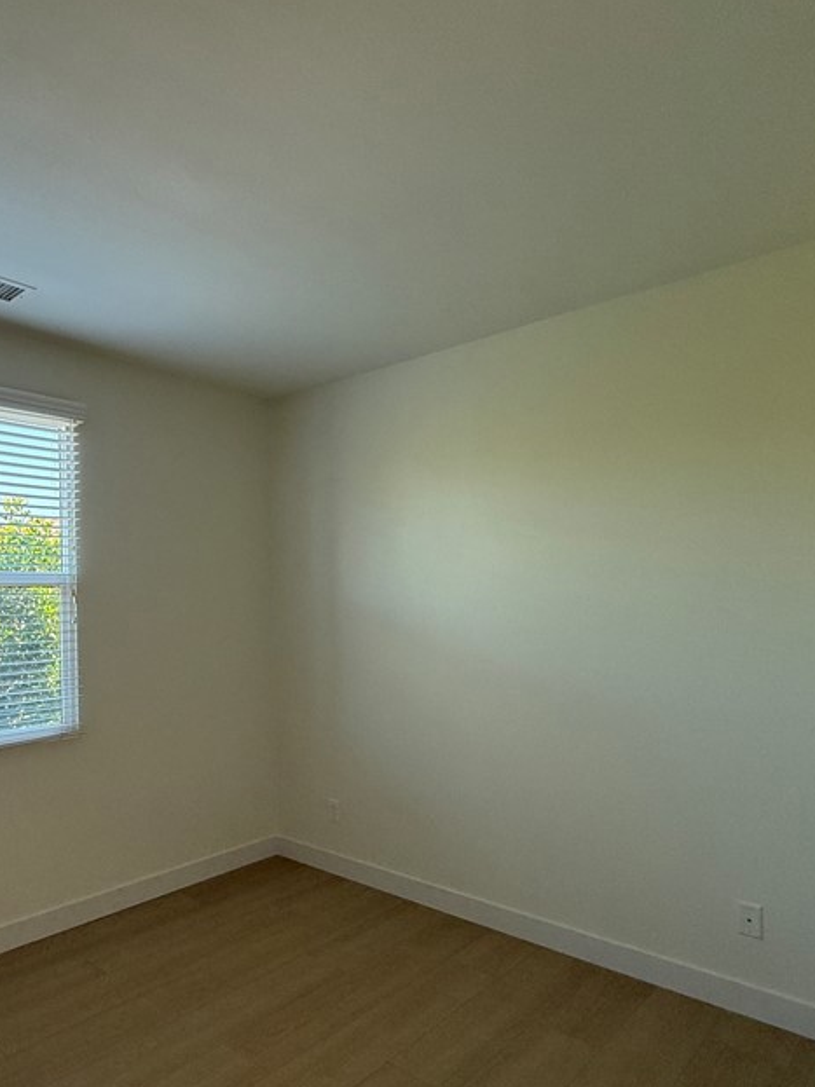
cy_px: 619
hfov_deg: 56.9
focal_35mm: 23
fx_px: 722
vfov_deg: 73.5
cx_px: 241
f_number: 2.2
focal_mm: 2.22
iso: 125
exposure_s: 1/99
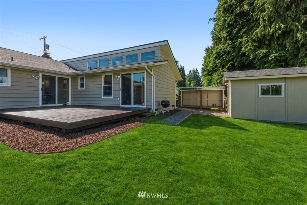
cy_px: 102
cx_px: 154
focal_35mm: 14
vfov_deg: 81.2
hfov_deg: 104.2
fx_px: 119
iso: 200
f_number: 18
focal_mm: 14
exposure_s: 1/100
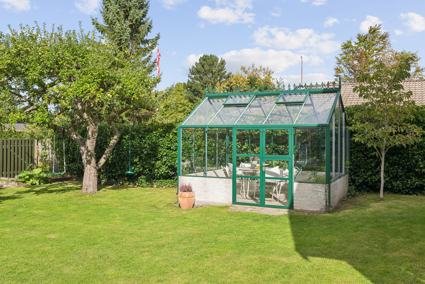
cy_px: 142
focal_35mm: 33
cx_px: 212
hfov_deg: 57.2
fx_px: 390
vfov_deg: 40.0
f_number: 9
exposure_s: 1/320
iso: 160
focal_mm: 22
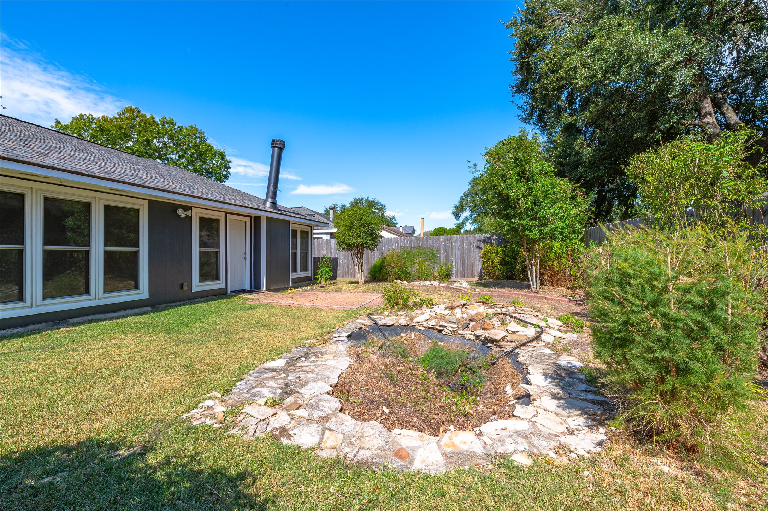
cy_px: 256
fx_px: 341
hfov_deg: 96.8
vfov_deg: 73.7
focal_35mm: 16
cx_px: 384
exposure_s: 1/125
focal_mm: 16
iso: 125
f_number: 14
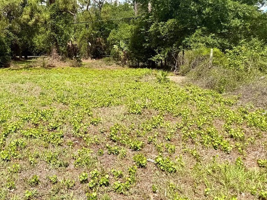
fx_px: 324
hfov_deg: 42.5
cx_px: 47
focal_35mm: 42
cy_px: 49
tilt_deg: -0.1
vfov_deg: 33.6
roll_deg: +1.2
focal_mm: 6.76
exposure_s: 1/3759
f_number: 1.78
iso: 80
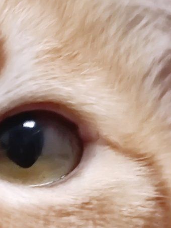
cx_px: -203
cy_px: 256
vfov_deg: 6.8
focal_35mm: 291
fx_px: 1915
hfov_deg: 5.0
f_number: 1.69
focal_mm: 6.72
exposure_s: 1/50
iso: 300
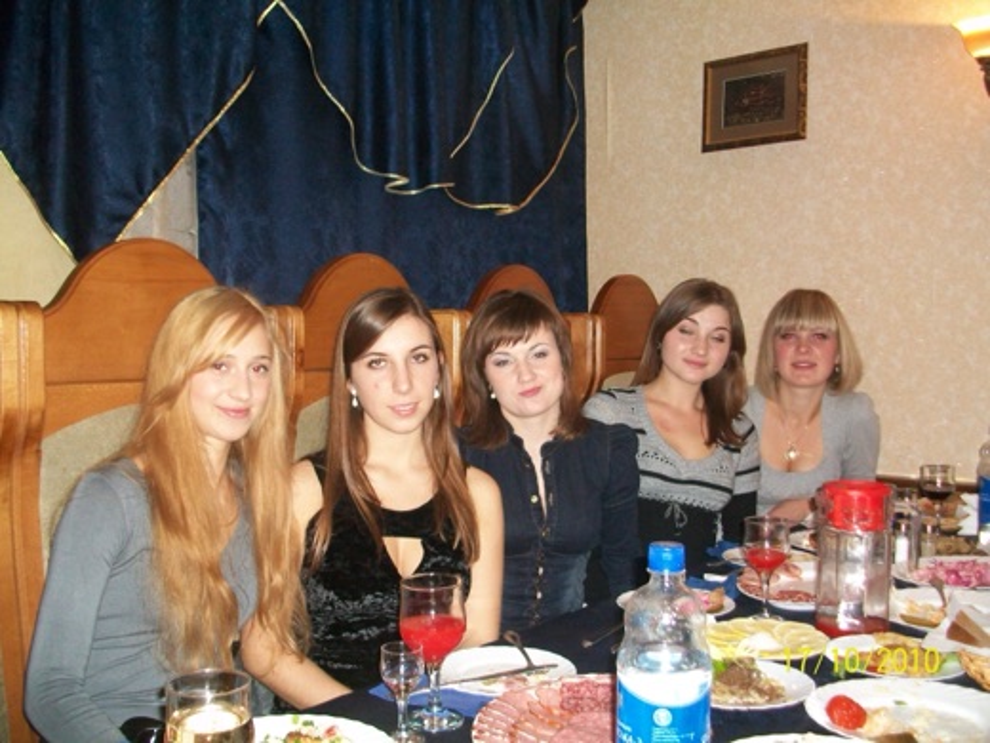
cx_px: 495
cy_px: 372
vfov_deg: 41.8
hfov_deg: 54.0
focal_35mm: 34
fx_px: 972
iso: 160
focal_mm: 5.7
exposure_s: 1/60
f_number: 2.8
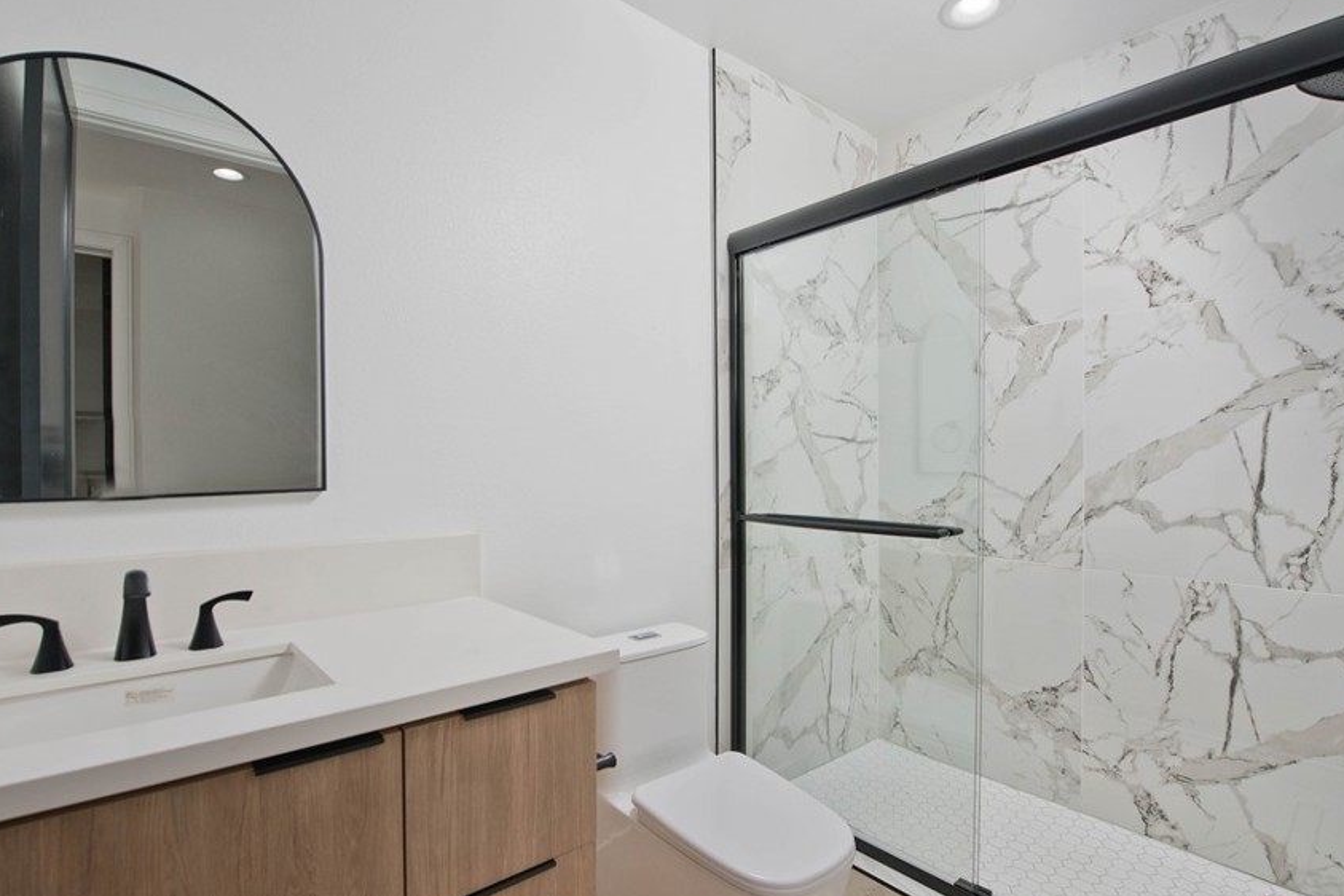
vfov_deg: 70.4
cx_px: 649
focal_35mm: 17
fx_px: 635
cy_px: 444
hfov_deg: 93.2
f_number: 5.6
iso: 400
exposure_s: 1/1250
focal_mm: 14
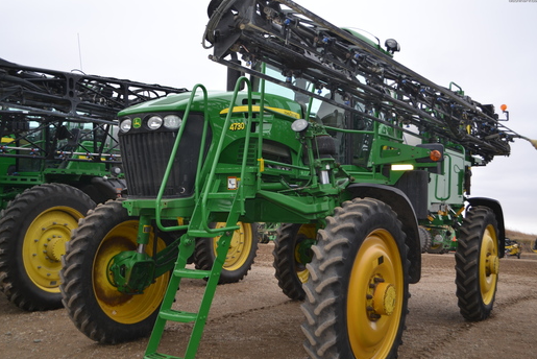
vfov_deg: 35.1
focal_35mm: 38
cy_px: 185
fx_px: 567
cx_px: 264
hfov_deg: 50.7
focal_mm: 24
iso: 100
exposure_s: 1/160
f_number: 4
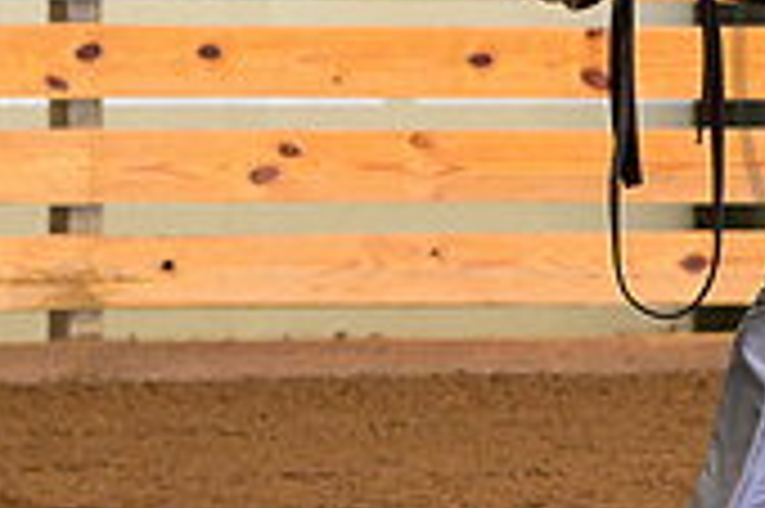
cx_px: 1264
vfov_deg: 2.6
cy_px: 52
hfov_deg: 3.9
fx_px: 11251
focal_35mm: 530
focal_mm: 155
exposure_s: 1/125
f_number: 5.6
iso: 2500
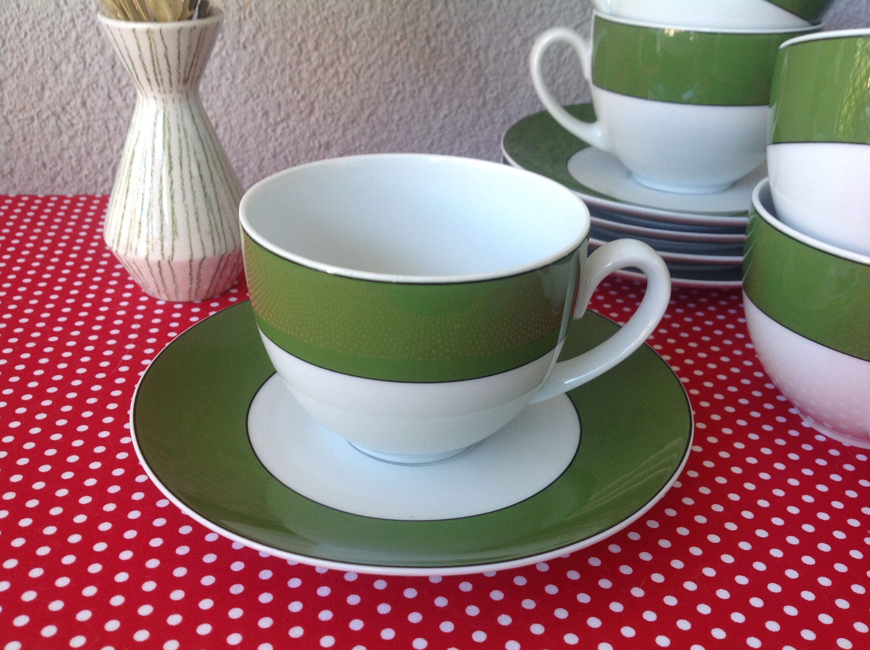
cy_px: 325
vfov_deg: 40.6
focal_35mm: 35
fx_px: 878
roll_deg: -4.9
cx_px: 435
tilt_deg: -26.3
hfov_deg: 52.7
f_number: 2.4
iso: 50
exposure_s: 1/40
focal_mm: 4.28
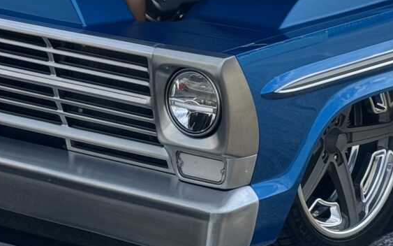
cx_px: 350
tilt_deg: -8.0
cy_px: -96
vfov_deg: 7.0
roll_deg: -1.1
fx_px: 1982
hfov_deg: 11.3
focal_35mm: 185
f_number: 1.78
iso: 64
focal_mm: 6.76
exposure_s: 1/2252
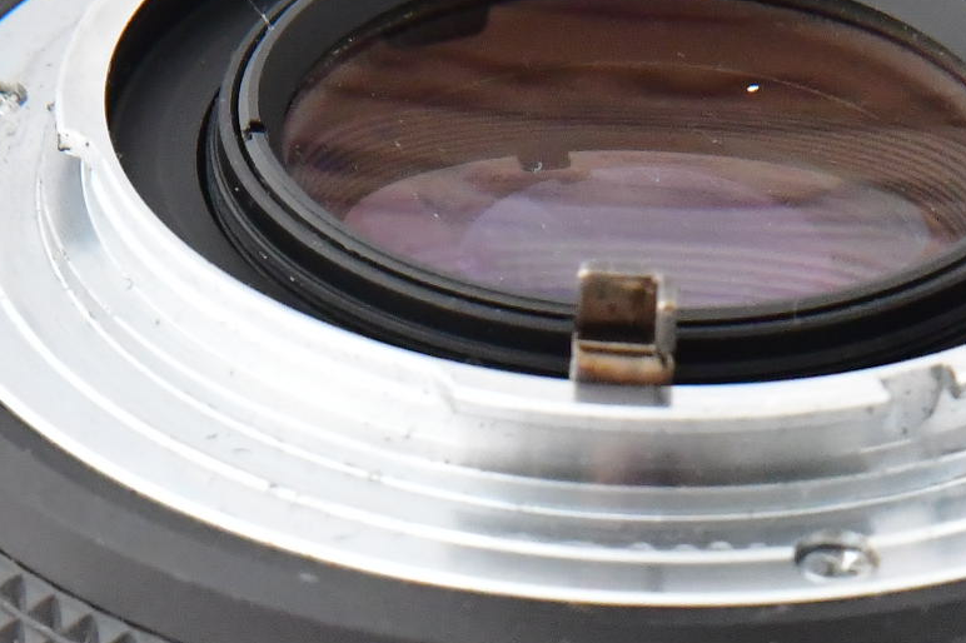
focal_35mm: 642
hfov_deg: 3.2
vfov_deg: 2.1
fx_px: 17219
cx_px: 621
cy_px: 902
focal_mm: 120
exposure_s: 1/125
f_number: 11
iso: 3200
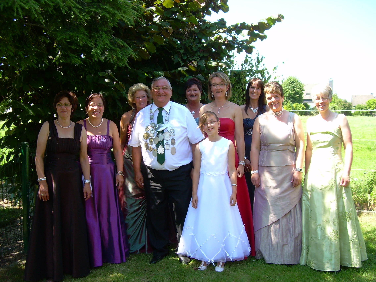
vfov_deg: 37.7
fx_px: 413
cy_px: 141
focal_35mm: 38
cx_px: 188
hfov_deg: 49.0
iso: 50
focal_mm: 6.3
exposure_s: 1/177
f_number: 2.8
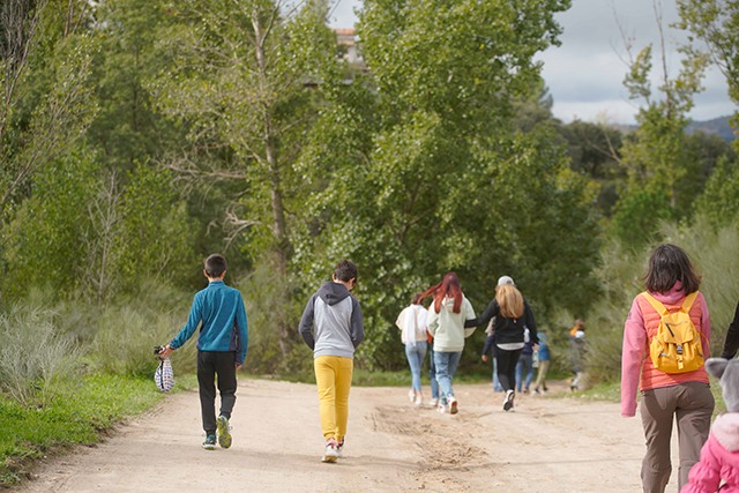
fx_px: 2053
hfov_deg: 20.4
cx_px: 370
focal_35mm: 100
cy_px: 246
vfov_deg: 13.7
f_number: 3.5
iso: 200
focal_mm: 100
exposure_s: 1/800
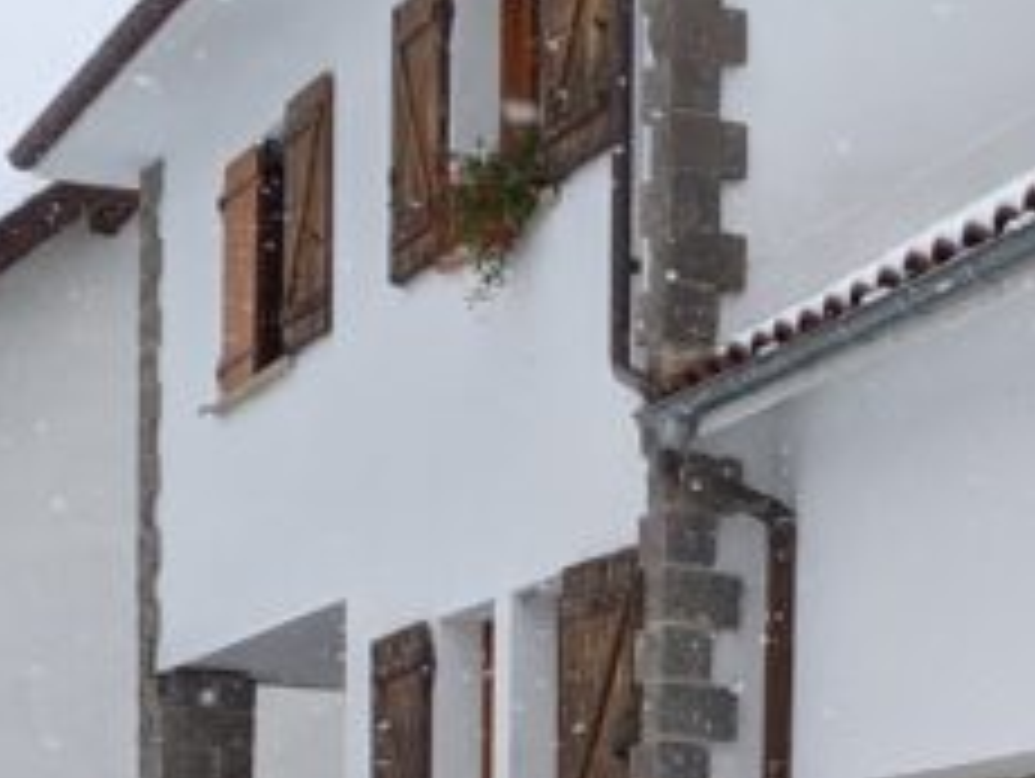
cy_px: 994
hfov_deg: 16.0
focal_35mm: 120
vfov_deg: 12.0
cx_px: 1112
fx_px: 3592
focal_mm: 4.44
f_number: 1.8
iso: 59
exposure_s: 1/690
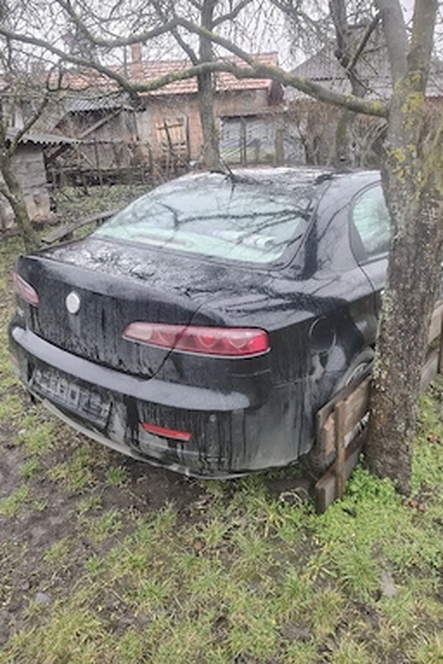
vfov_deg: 69.4
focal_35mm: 26
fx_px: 480
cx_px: 235
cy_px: 323
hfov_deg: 49.5
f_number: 1.8
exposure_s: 1/100
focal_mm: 5.56
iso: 466
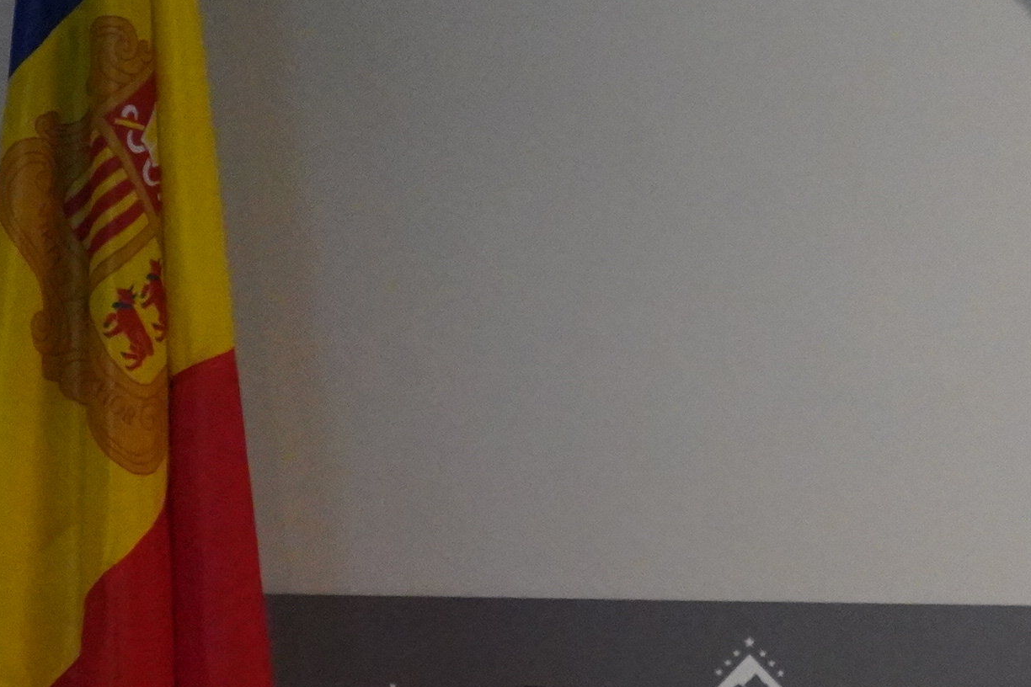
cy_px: 509
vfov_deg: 6.6
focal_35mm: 209
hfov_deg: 9.7
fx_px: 5985
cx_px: 1302
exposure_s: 1/1250
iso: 12800
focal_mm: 65
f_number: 5
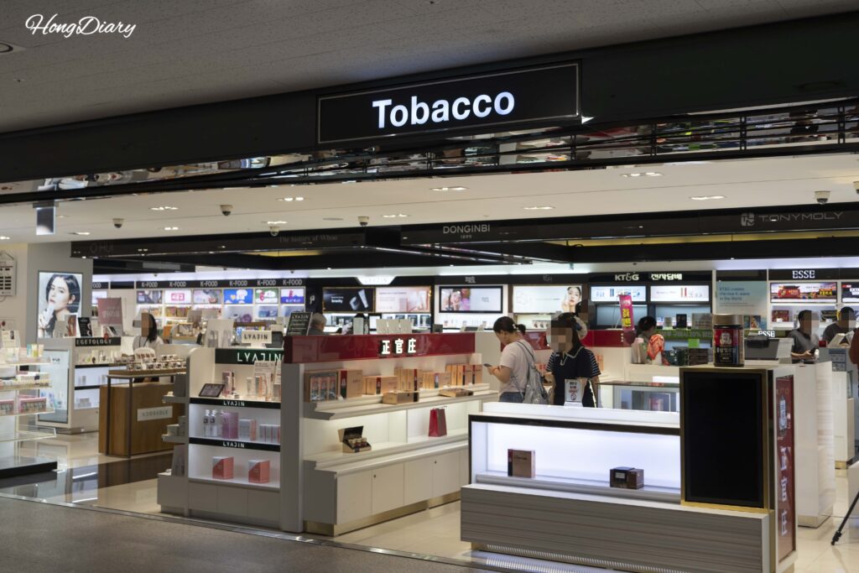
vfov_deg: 31.2
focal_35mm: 43
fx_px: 1026
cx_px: 430
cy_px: 286
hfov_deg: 45.4
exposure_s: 1/60
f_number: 5.6
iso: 160
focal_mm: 43
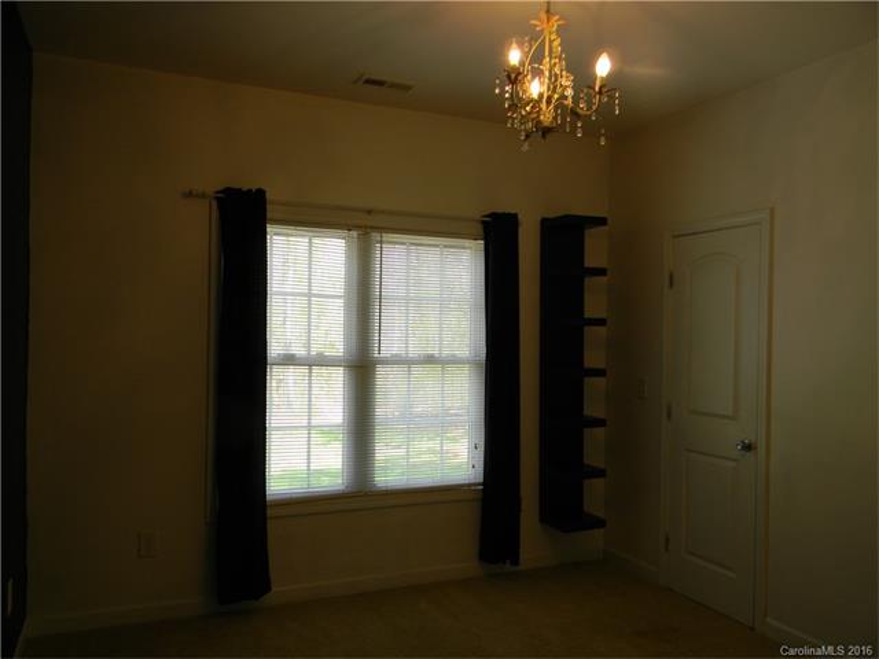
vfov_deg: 49.7
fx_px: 711
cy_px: 330
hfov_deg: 63.4
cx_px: 440
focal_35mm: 28
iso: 80
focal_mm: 5
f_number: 3.5
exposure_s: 1/35.4
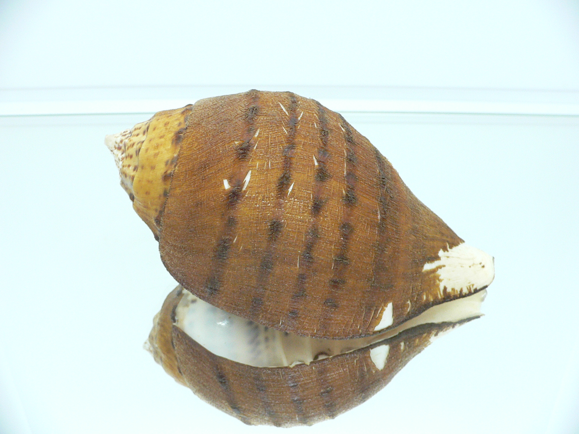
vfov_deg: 40.7
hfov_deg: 52.6
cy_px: 217
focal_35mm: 35
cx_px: 290
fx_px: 585
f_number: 2.8
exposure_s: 1/50
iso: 200
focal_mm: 4.6
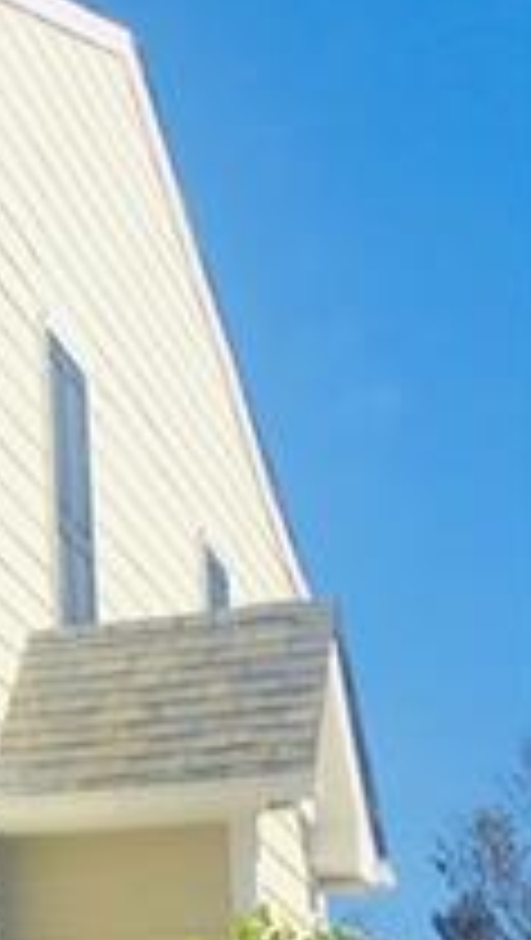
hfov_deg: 9.3
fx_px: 2895
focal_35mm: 116
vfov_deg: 18.2
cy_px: 810
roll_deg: -0.8
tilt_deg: +11.7
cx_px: -752
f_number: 2.2
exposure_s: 1/950
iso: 25
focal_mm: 4.15
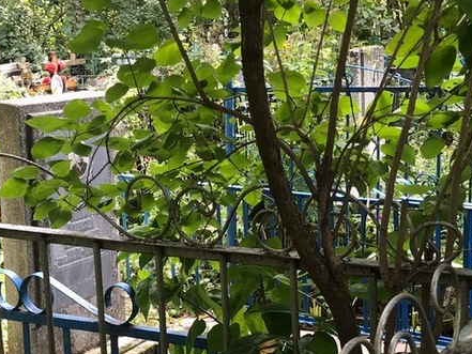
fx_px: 887
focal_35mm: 65
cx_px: 230
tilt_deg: -10.0
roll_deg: +1.5
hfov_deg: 29.8
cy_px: 205
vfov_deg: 22.6
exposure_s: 1/100
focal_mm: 3.99
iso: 25
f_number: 1.8
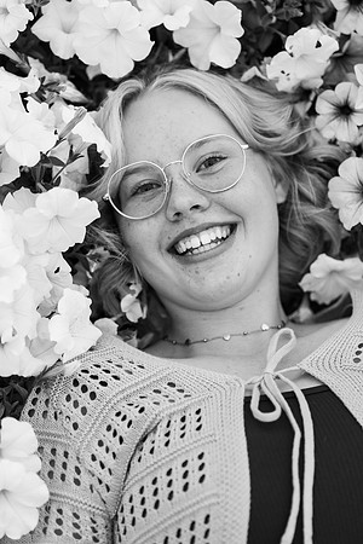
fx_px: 1286
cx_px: 182
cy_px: 272
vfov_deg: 23.9
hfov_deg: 16.1
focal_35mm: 85
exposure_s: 1/400
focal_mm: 85
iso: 4000
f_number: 3.2
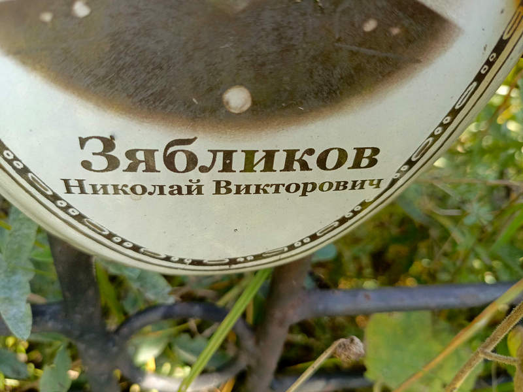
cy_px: 196
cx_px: 262
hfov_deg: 69.4
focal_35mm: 25
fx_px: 378
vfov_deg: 54.9
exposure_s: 1/128
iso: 110
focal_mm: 4.76
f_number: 1.69
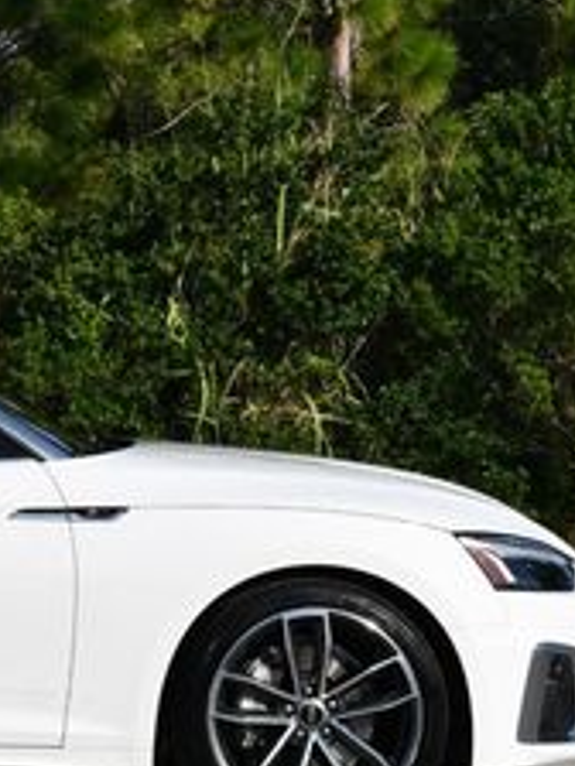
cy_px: 315
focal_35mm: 165
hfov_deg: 8.8
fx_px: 3654
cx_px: -311
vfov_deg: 12.0
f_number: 9
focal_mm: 30
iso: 100
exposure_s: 1/320
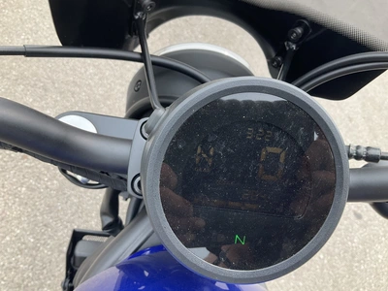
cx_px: 194
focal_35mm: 29
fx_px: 325
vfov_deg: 48.2
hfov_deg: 61.7
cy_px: 146
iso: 25
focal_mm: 3
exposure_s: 1/348
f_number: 1.8
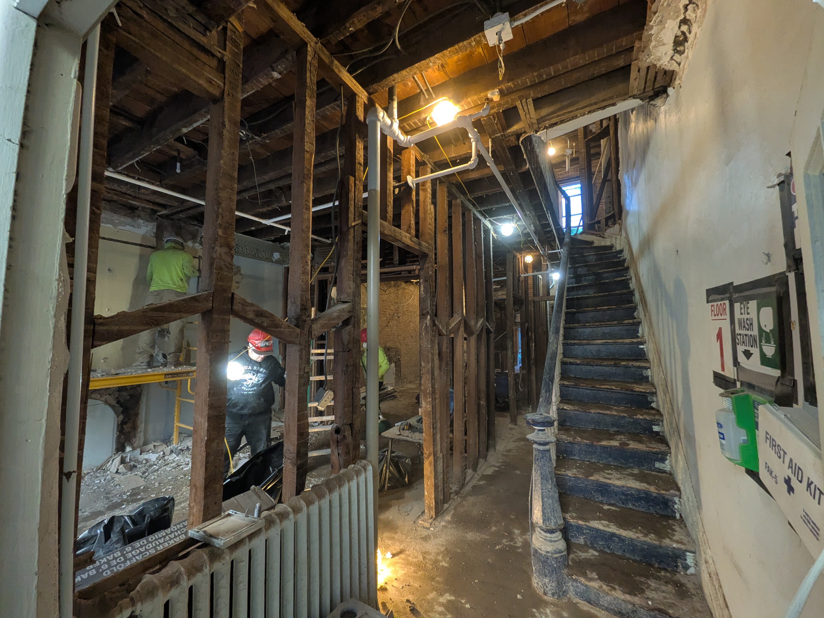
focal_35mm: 14
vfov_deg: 85.7
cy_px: 309
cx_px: 412
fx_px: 333
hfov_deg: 102.1
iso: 311
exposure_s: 1/40
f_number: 2.2
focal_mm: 1.85
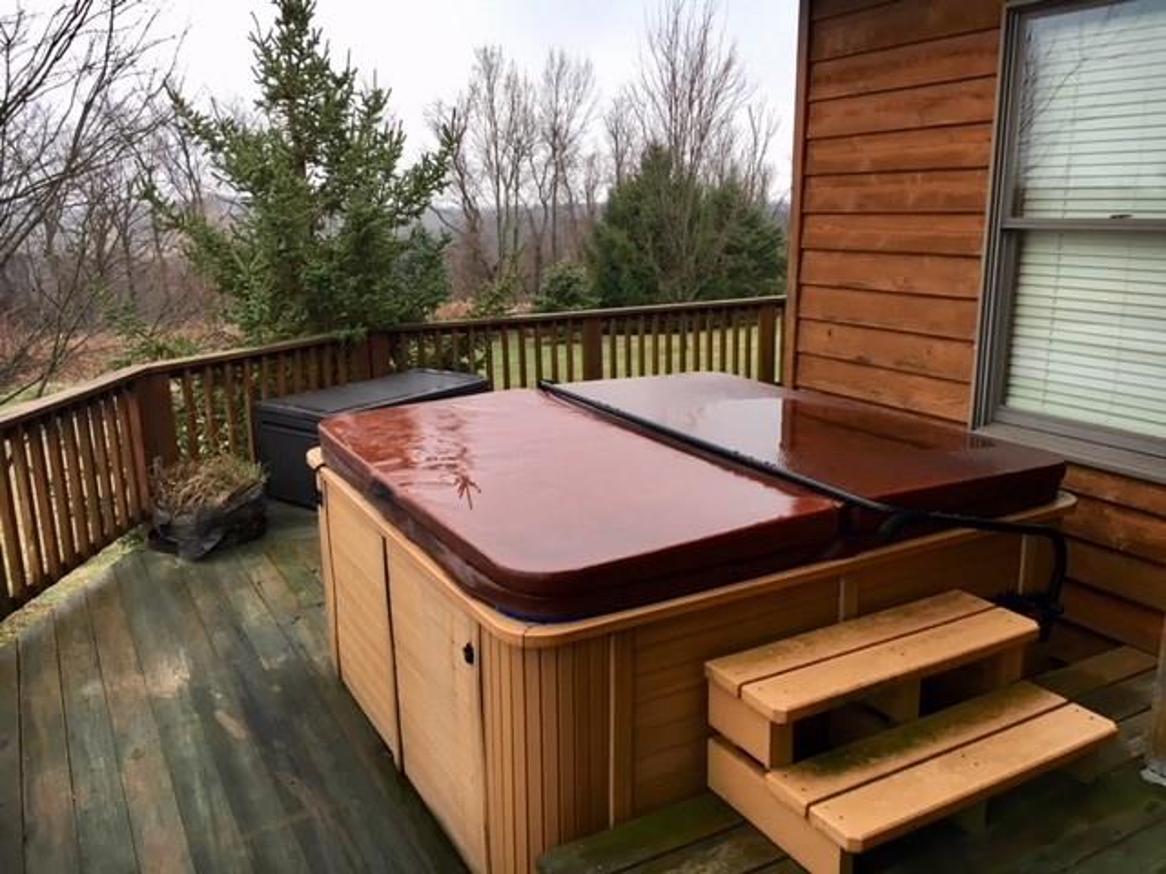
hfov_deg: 61.7
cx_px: 583
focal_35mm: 29
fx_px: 977
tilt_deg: -12.7
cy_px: 437
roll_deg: +0.8
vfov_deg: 48.2
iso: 50
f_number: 2.2
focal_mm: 4.15
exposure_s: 1/30
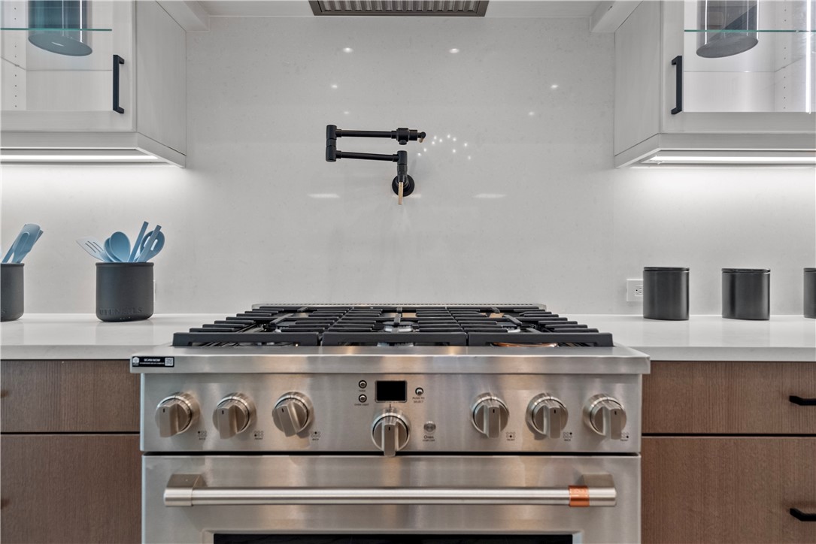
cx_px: 408
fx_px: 499
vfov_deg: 57.3
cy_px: 272
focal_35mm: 22
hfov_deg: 78.6
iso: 1600
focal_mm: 22
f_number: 8
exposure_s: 1/13
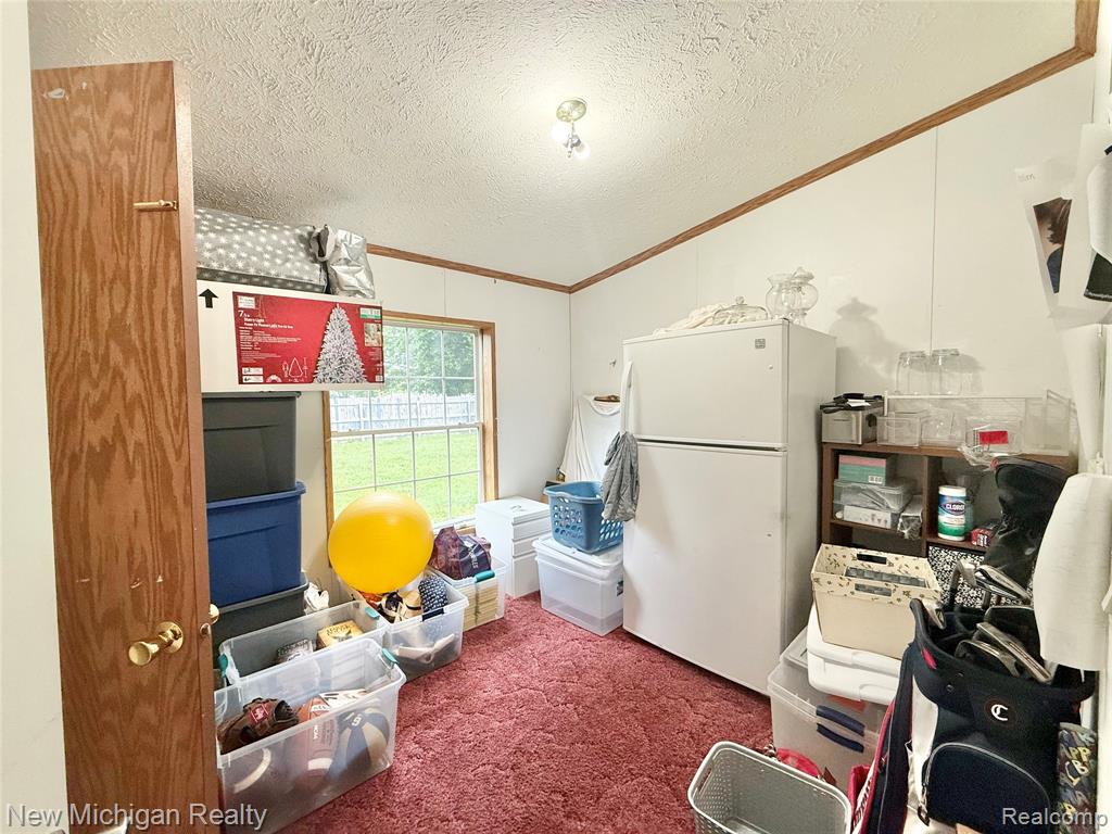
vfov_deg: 85.7
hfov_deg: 102.1
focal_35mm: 14
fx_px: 450
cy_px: 417
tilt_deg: -2.1
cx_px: 556
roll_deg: +0.9
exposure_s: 1/120
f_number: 2.2
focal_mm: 2.22
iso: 200
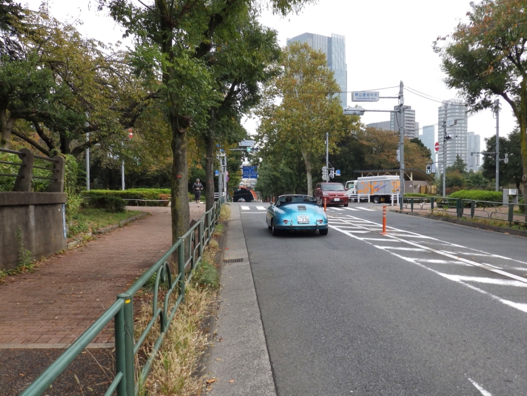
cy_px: 198
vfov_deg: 44.2
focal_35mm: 32
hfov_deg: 56.8
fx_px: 487
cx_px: 264
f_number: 4.5
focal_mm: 5.7
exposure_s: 1/160
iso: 80
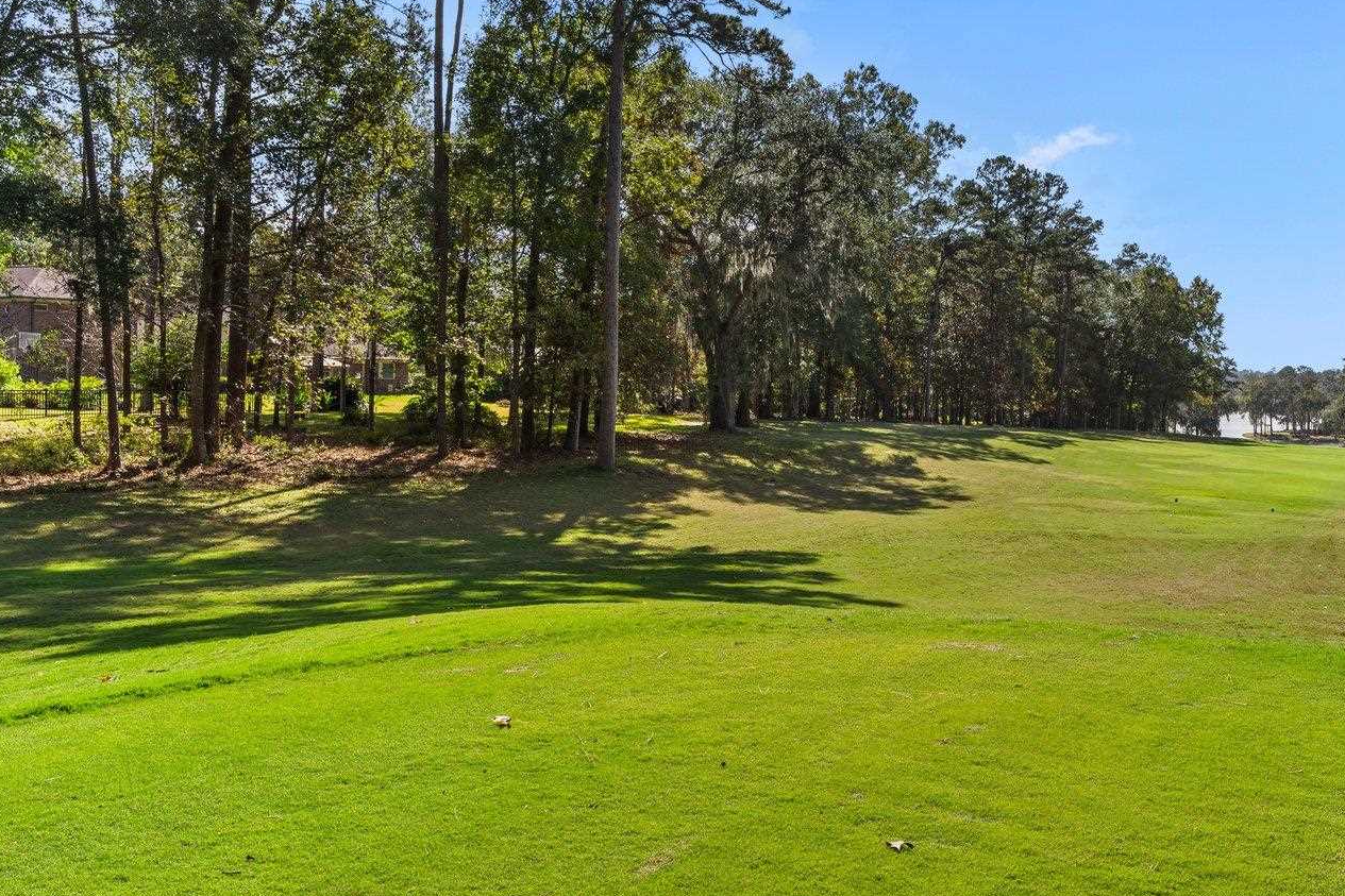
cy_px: 409
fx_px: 1270
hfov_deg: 54.5
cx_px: 912
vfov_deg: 38.8
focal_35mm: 34
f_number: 9
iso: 100
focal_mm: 21
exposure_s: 1/15
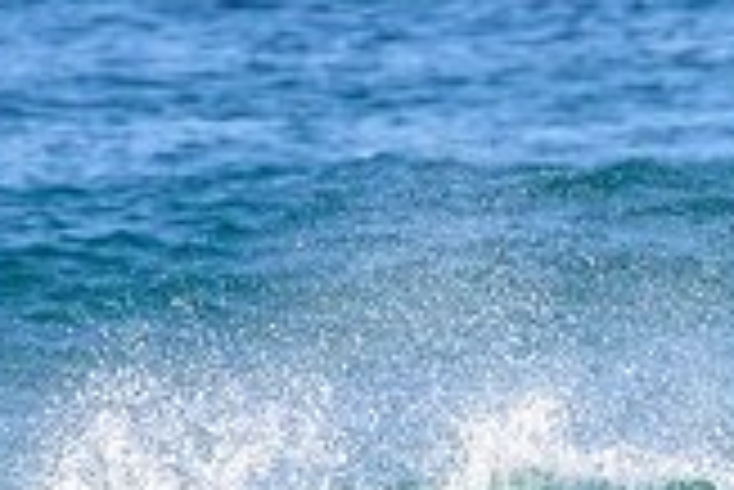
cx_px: 662
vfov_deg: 0.6
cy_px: 820
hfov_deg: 0.8
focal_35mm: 2488
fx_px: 50772
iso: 2200
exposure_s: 1/2000
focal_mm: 700
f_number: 11
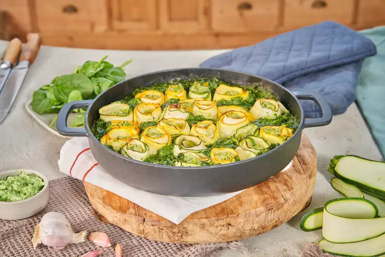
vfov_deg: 23.0
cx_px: 192
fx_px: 631
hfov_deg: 33.9
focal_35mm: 59
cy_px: 128
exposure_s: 1/160
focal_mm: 59
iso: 2500
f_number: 8
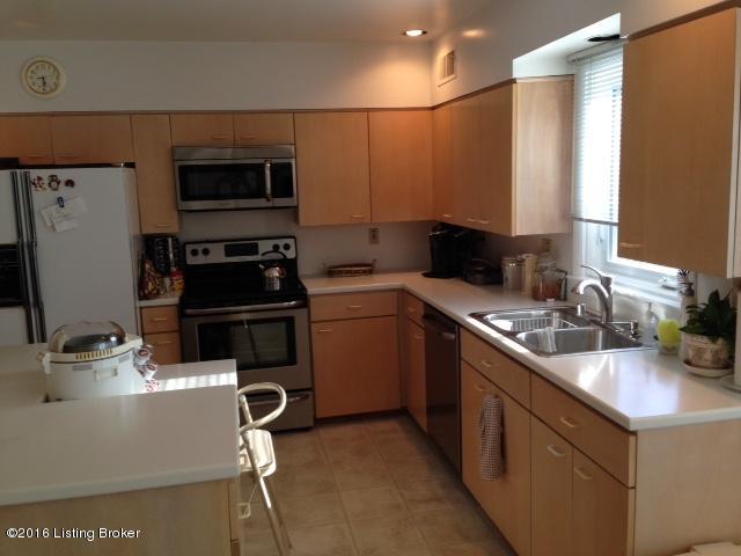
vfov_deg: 42.9
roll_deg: +2.8
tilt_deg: -5.9
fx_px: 706
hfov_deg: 55.4
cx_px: 370
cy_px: 278
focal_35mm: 33
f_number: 2.4
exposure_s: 1/60
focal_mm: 4.12
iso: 64
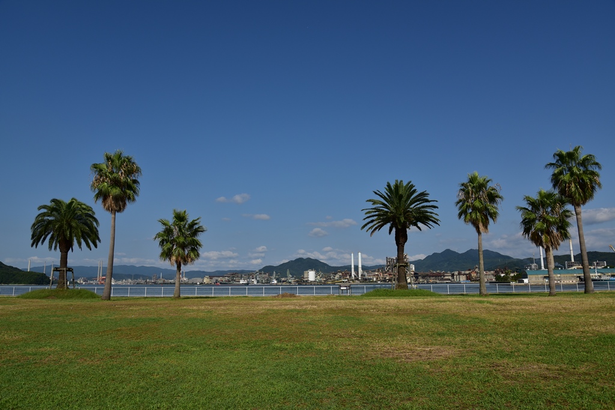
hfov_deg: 73.7
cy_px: 205
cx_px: 308
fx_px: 410
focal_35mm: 24
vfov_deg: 53.1
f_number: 8
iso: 100
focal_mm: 24
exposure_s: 1/640
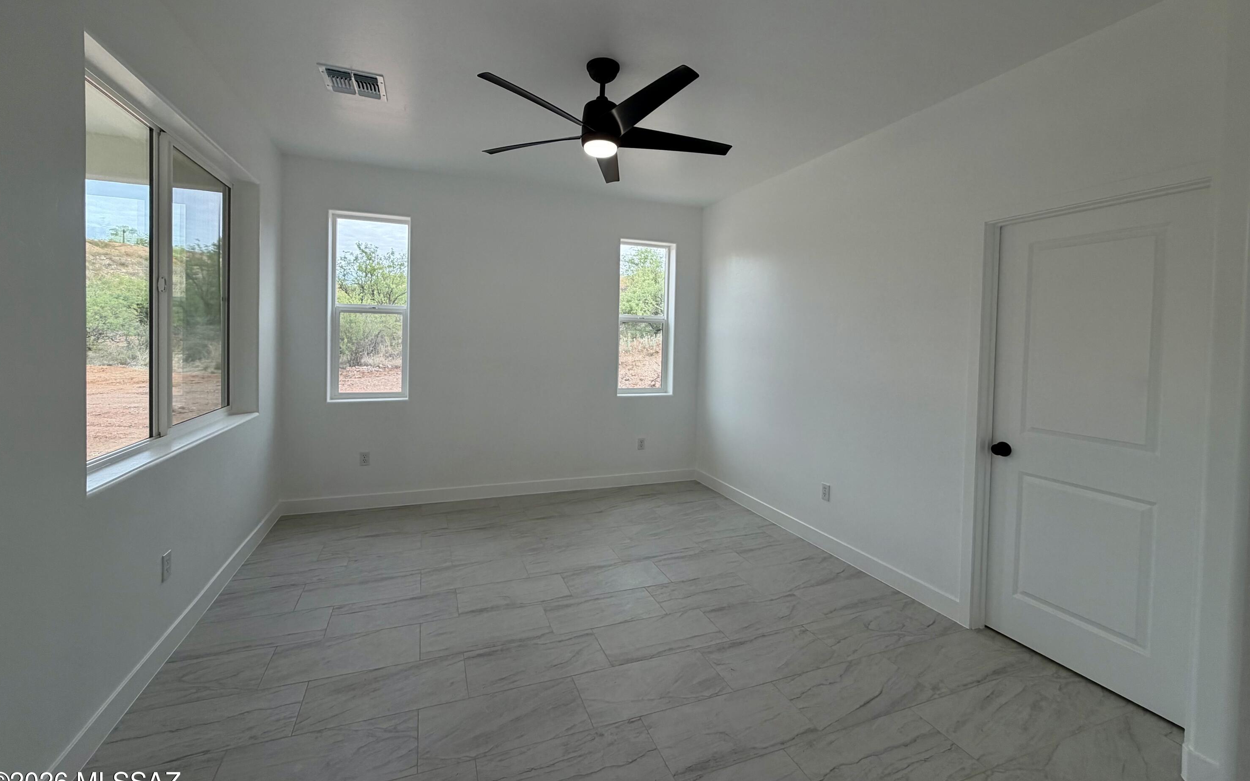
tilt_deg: -2.7
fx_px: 511
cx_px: 619
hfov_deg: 101.5
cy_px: 352
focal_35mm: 15
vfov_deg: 74.6
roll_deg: -0.9
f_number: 2.2
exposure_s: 1/174
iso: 50
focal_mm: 2.22
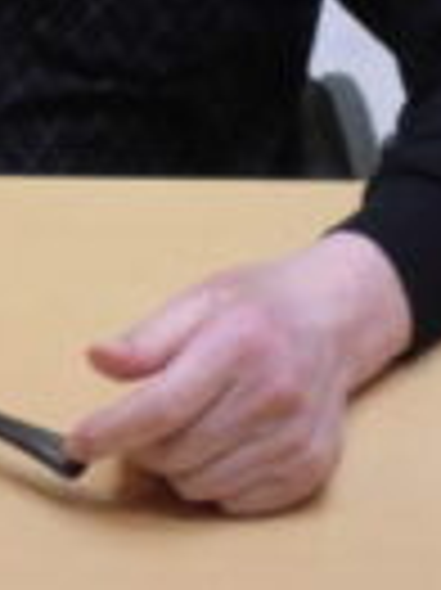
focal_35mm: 142
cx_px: 27
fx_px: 2416
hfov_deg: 10.4
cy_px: -311
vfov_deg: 13.1
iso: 100
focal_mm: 5.64
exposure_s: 1/60
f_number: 2.9
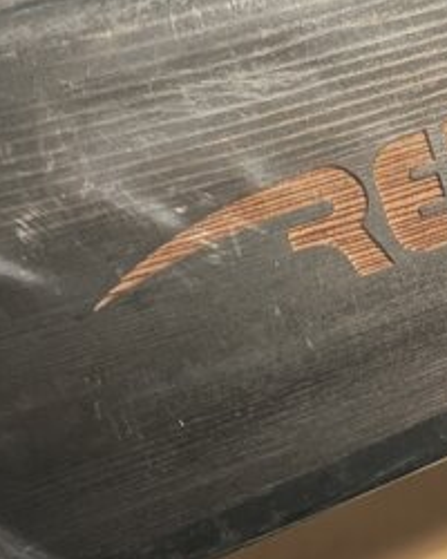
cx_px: 396
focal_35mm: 61
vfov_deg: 30.9
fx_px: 1009
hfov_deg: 24.3
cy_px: 315
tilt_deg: -65.4
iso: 800
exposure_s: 1/14
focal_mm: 5.1
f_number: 1.6
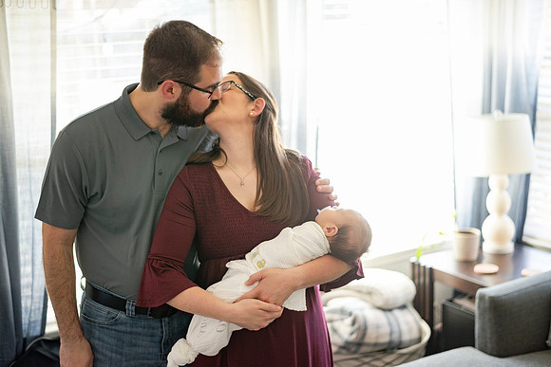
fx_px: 765
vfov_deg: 27.0
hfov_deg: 39.6
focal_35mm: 50
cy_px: 184
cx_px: 276
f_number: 2
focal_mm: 50
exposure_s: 1/320
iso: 640
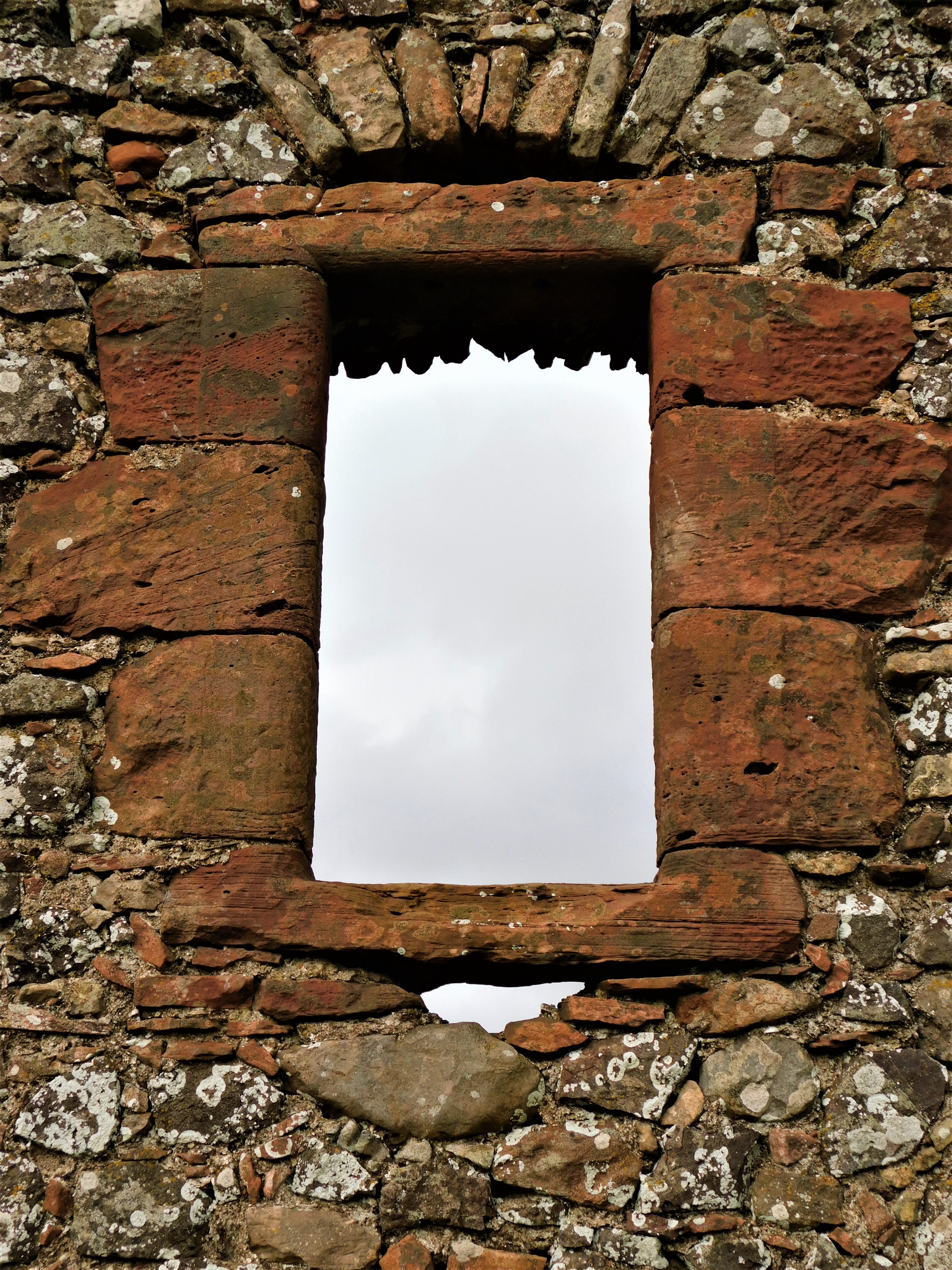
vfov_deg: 37.5
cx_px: 476
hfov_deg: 28.6
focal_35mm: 51
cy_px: 635
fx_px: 1870
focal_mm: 9
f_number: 3.8
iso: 125
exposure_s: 1/640
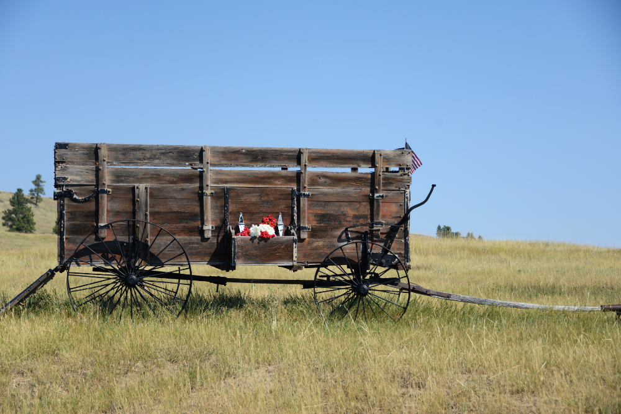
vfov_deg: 19.5
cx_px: 310
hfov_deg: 28.8
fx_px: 1208
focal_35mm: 70
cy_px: 207
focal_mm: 70
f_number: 5
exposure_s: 1/1250
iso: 200
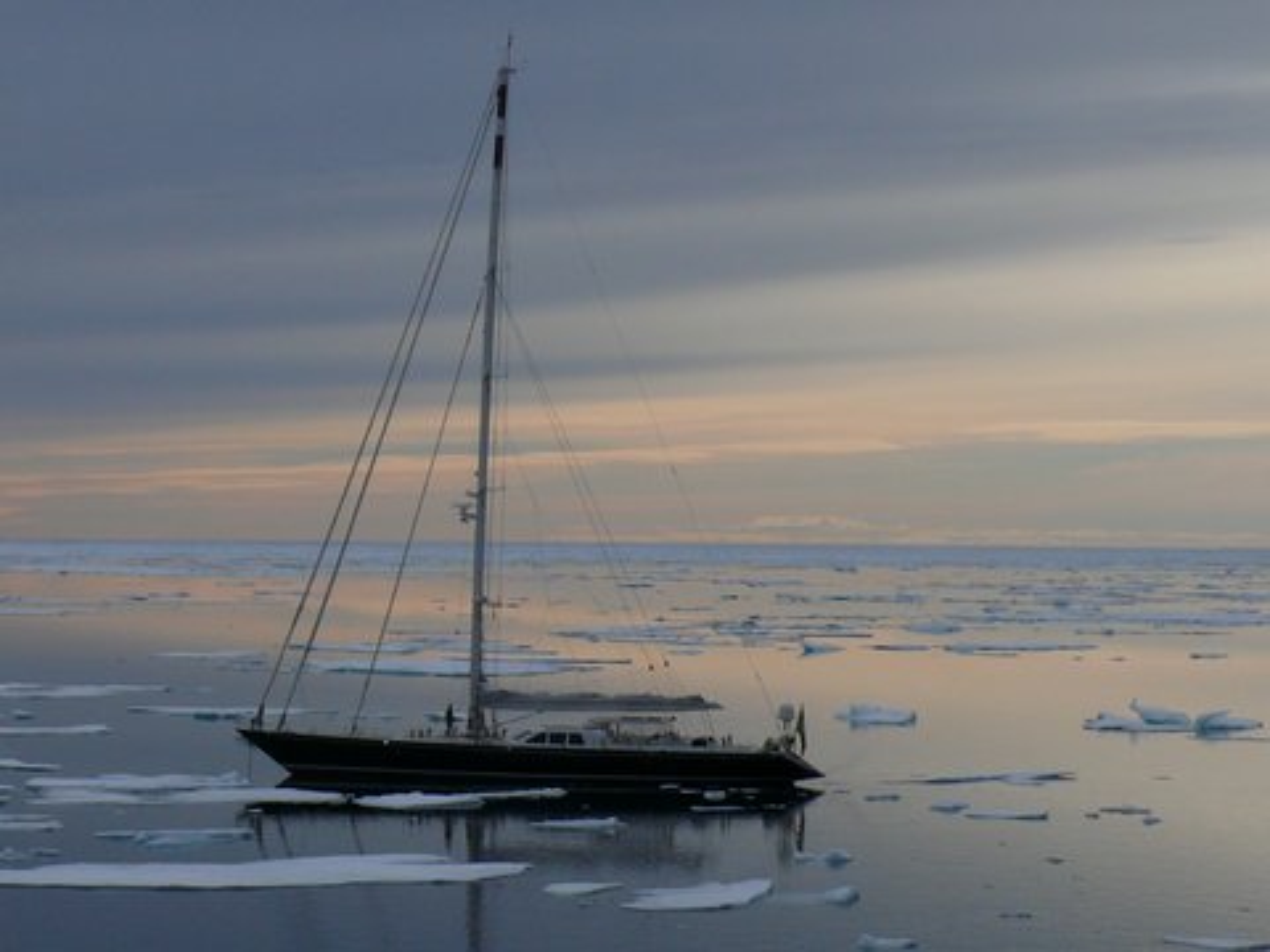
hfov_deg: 16.6
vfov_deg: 12.5
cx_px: 635
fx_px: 4366
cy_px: 476
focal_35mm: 119
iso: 100
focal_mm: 14.5
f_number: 8
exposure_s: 1/500
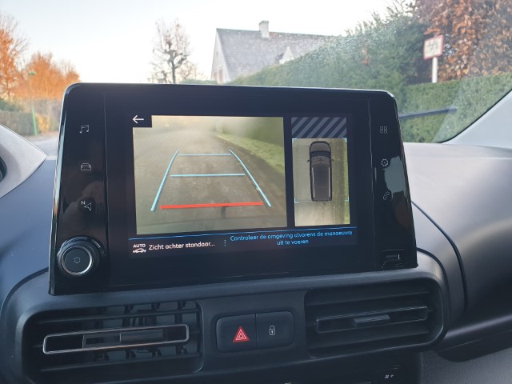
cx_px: 256
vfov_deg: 53.1
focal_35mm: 26
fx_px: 385
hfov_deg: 67.3
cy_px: 192
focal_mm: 4.3
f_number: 2.4
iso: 80
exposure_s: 1/35
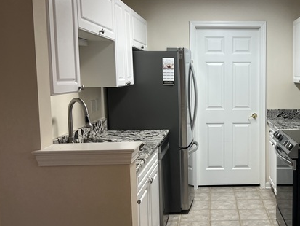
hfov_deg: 43.3
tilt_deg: -6.3
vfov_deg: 34.4
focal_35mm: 42
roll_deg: +0.7
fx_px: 364
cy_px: 115
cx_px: 227
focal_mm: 5.7
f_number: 1.5
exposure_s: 1/120
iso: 80
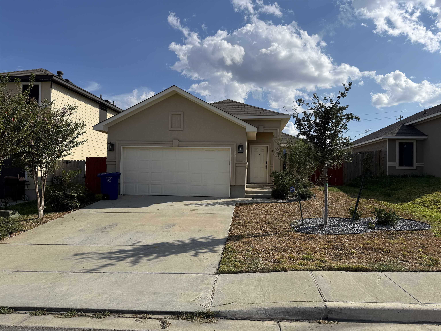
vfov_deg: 56.8
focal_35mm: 24
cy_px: 166
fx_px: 306
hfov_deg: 71.6
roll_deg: -1.0
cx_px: 220
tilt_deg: +1.8
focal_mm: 6.76
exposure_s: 1/8130
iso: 80
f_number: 1.78
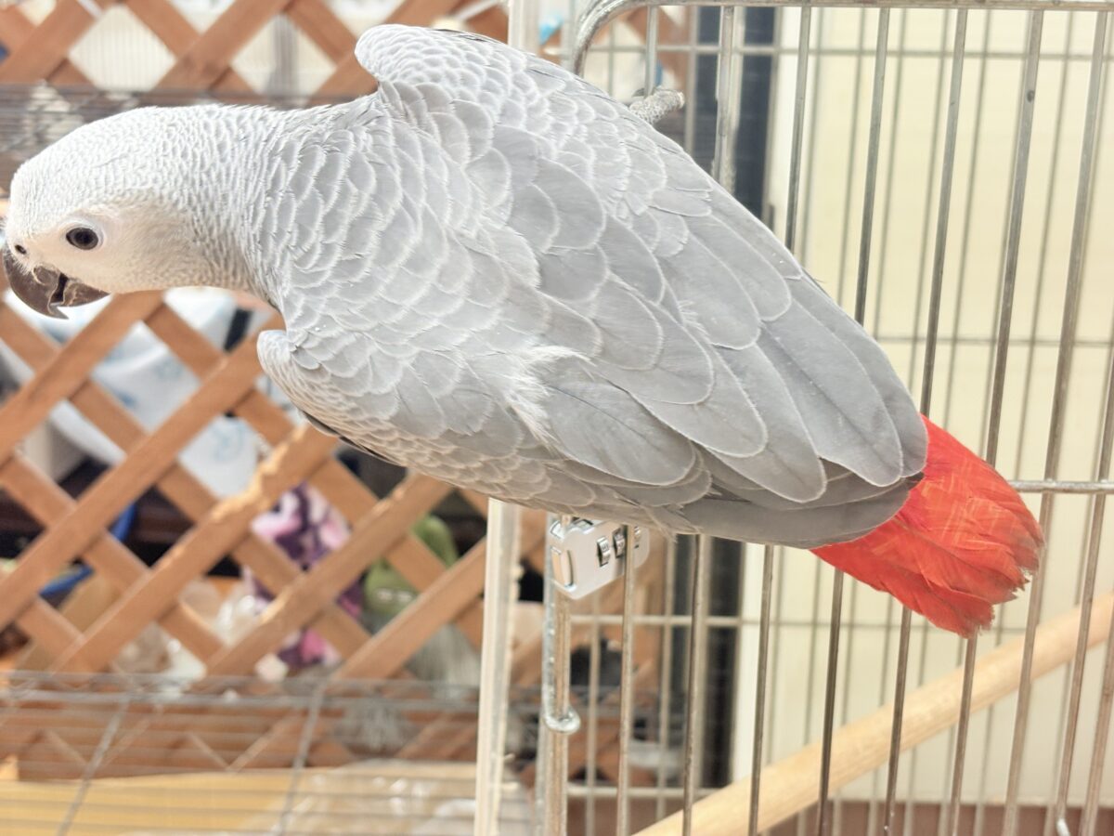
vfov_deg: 28.0
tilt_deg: -18.6
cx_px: 557
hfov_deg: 36.8
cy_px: 418
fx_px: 1673
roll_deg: -1.0
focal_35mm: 52
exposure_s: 1/61
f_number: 1.6
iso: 64
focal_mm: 5.96
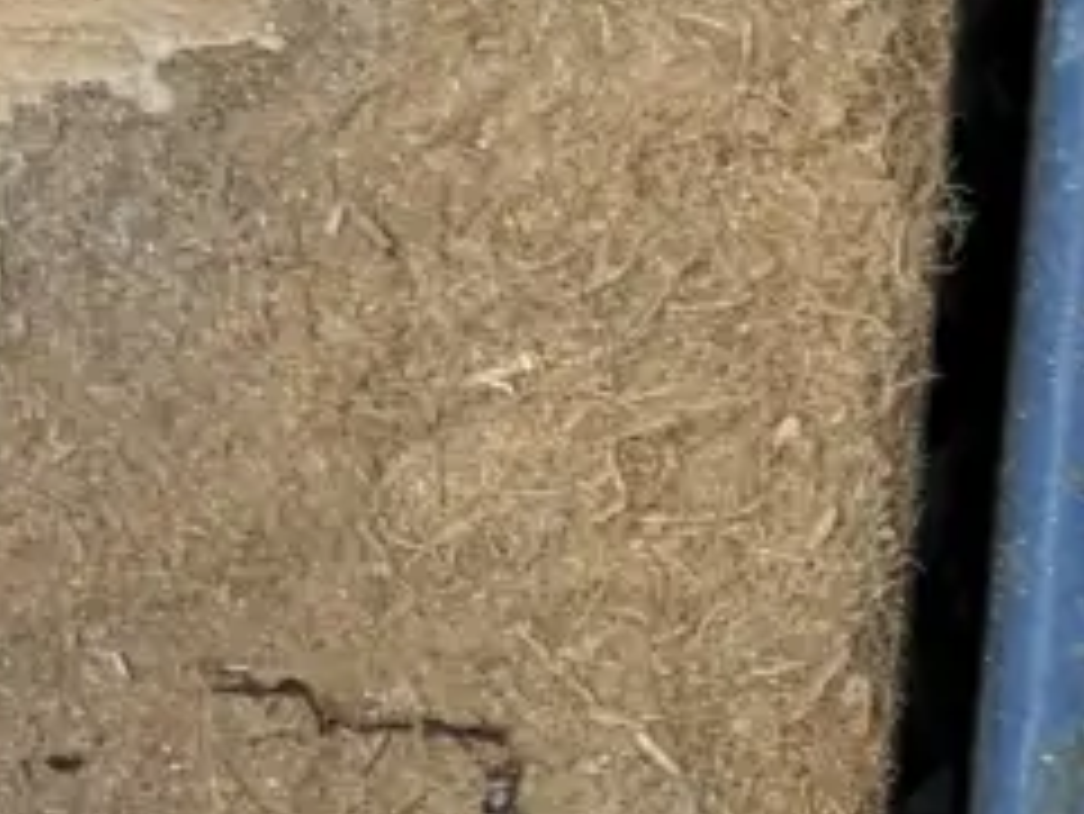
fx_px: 6485
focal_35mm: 207
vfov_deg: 7.1
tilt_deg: -86.5
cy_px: 1246
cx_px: 391
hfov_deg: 9.5
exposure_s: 1/121
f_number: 1.6
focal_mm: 5.96
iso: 125
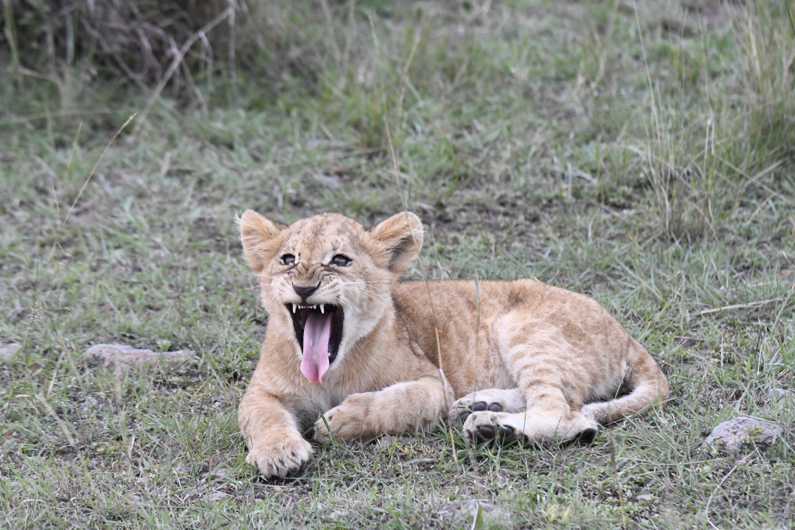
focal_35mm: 375
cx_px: 398
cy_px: 265
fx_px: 8280
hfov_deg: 5.5
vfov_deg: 3.7
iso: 3200
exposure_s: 1/250
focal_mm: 250
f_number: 6.3
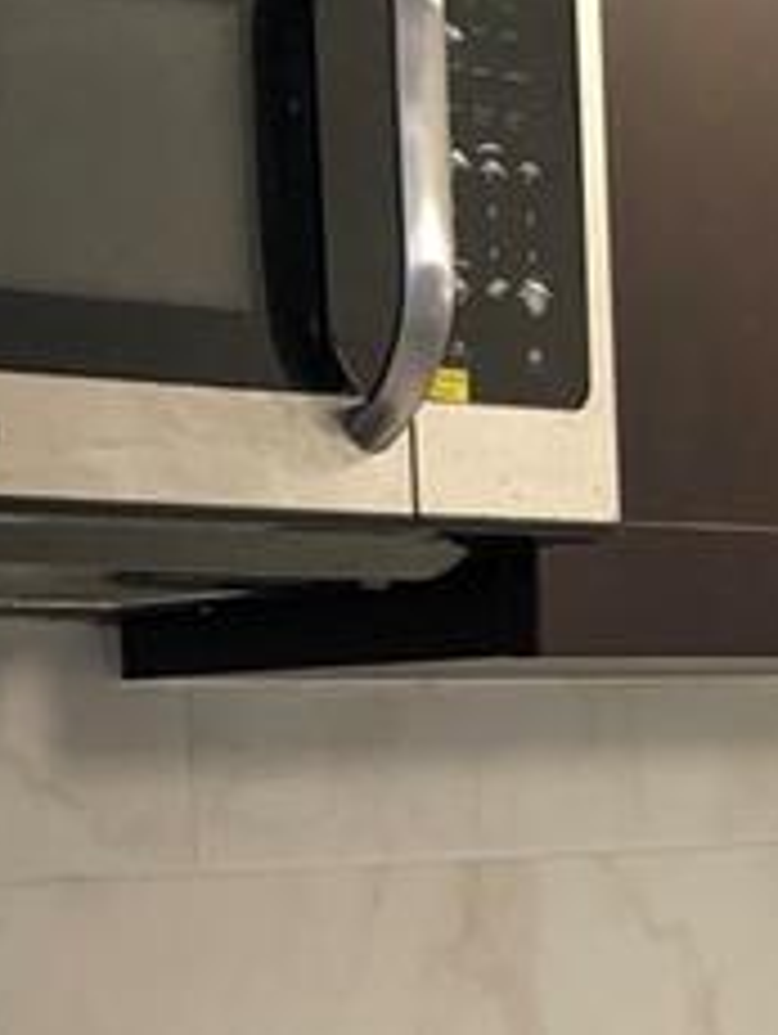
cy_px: 1314
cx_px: 598
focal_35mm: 146
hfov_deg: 10.2
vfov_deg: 13.1
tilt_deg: -5.1
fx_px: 4367
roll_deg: +1.7
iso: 40
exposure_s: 1/24
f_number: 1.8
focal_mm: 3.99
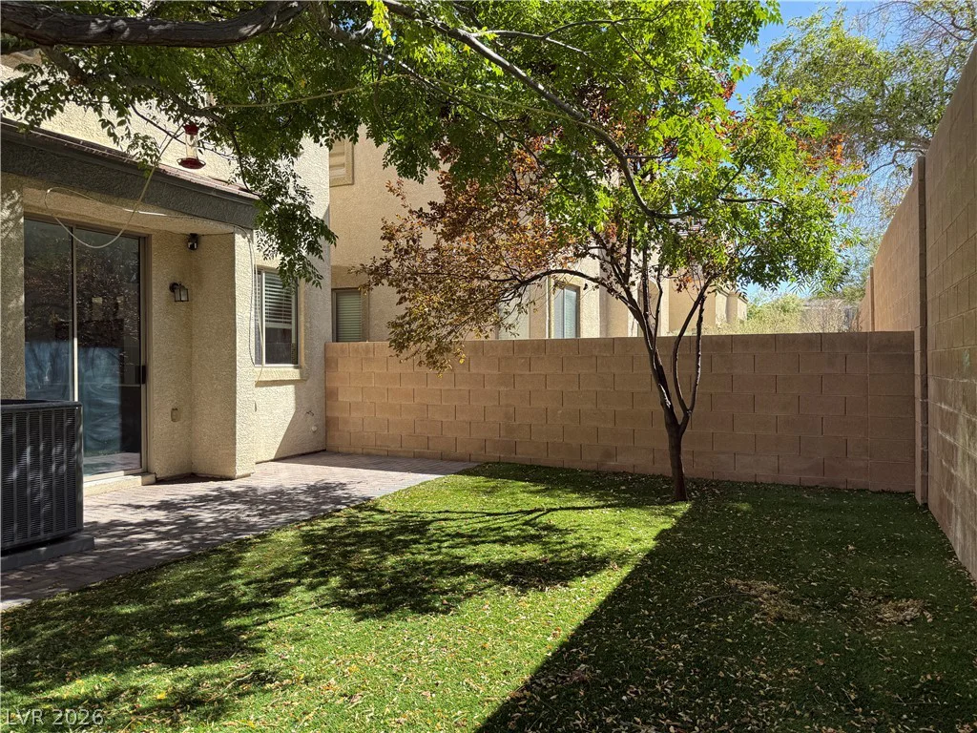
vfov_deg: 56.8
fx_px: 677
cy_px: 366
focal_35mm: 24
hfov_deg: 71.6
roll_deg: -0.3
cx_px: 488
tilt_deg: -0.3
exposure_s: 1/1292
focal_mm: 6.76
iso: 80
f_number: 1.78
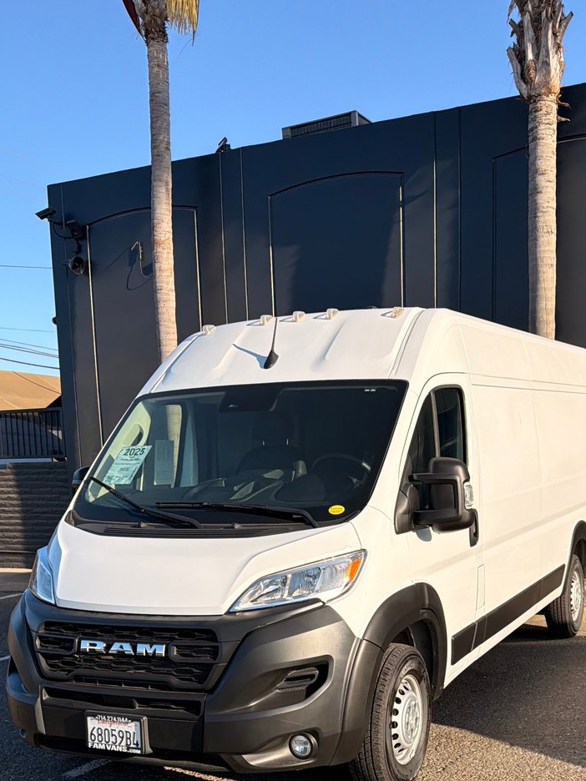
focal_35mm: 41
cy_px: 598
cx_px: 363
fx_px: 925
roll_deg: +1.2
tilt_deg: -5.9
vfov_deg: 44.1
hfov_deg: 35.0
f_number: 1.78
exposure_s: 1/3584
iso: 80
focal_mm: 6.76
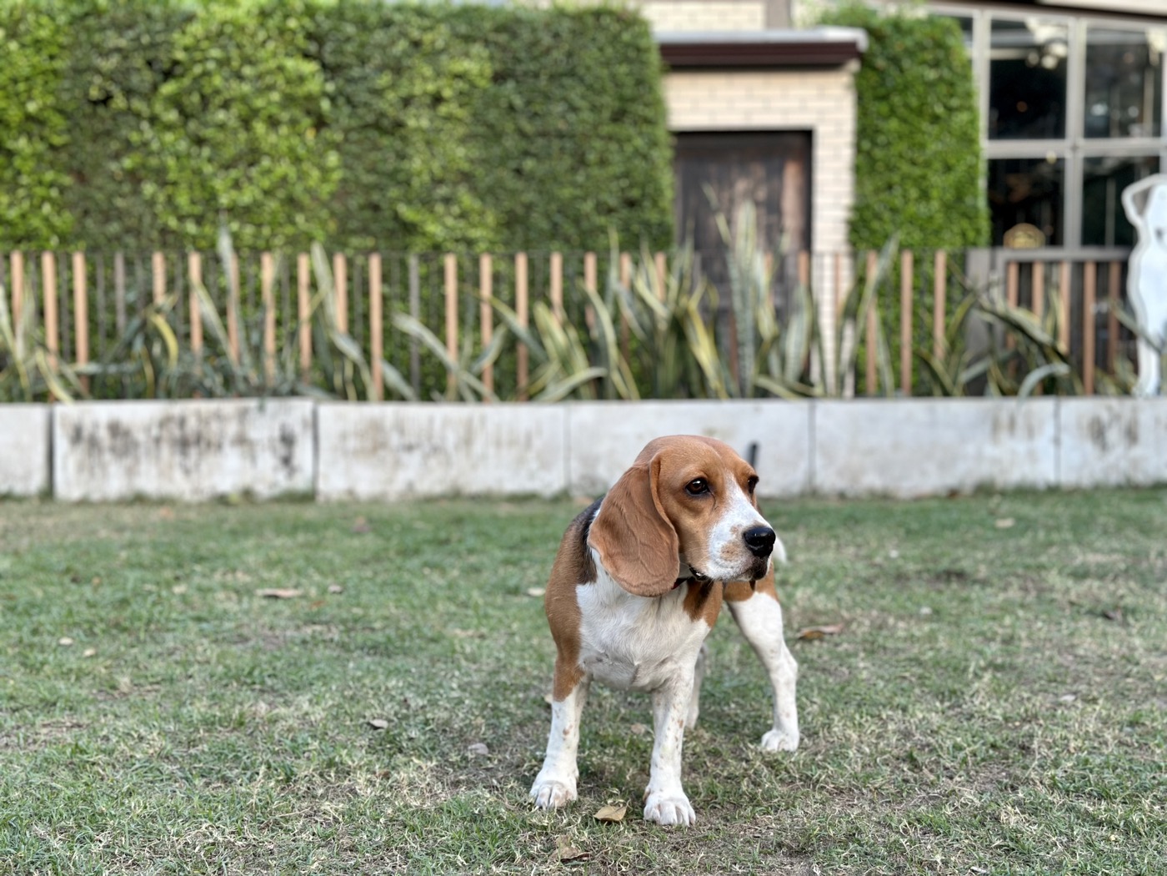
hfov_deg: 39.7
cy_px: 438
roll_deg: +0.1
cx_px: 584
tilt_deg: -3.5
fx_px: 1618
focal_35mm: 48
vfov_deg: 30.3
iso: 80
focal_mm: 6.86
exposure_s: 1/210
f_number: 1.78
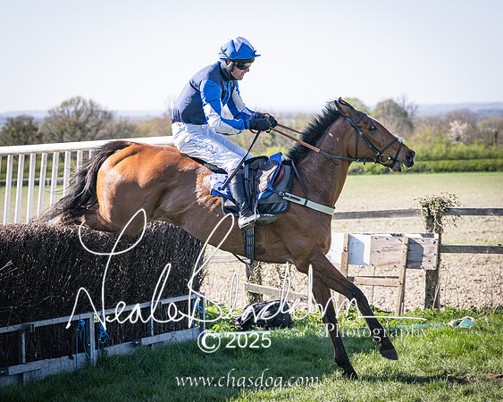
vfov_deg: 12.1
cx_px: 242
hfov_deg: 15.1
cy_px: 205
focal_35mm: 128
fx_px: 1902
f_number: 4
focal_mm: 82
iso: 200
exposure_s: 1/1600
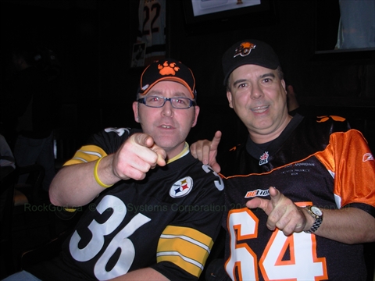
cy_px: 140
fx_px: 412
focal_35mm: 38
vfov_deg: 37.7
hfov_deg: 49.0
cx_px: 188
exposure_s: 1/32
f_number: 2.9
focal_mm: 6.3
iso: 50
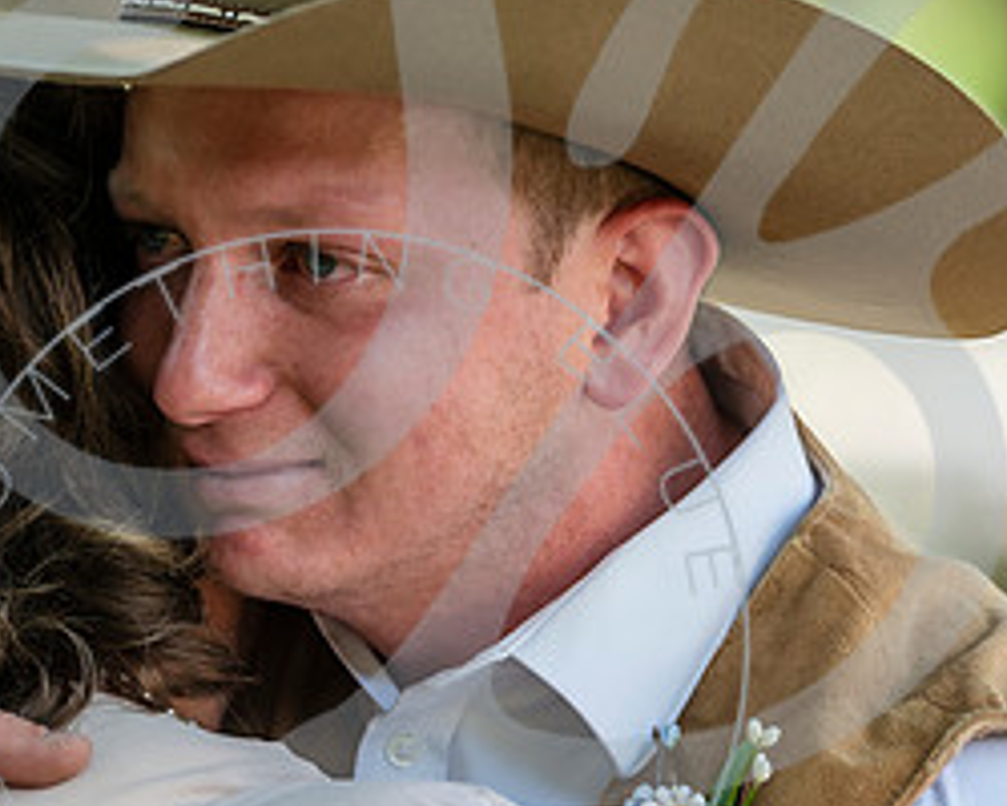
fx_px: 10372
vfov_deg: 4.4
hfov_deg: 5.6
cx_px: 536
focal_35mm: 348
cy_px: 304
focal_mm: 160
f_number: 2.8
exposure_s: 1/400
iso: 200
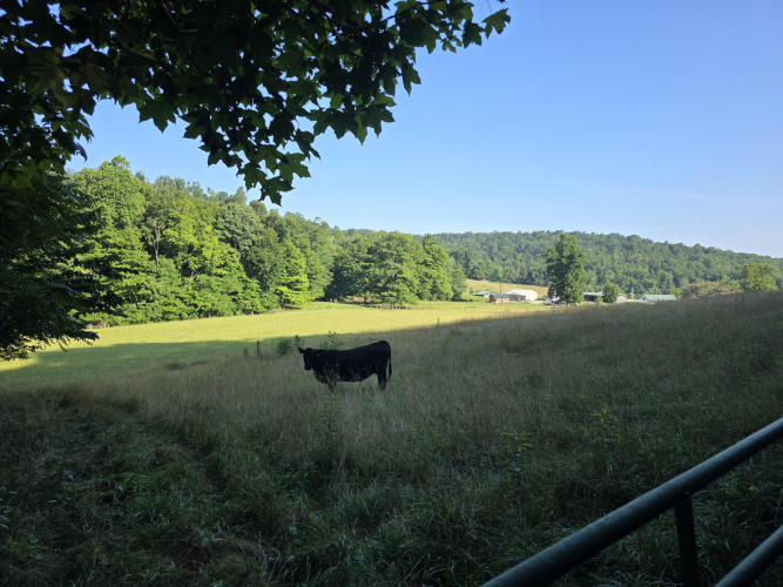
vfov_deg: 58.9
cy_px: 294
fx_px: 520
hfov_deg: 73.9
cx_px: 392
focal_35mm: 23
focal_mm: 6.3
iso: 80
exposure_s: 1/2099
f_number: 1.7
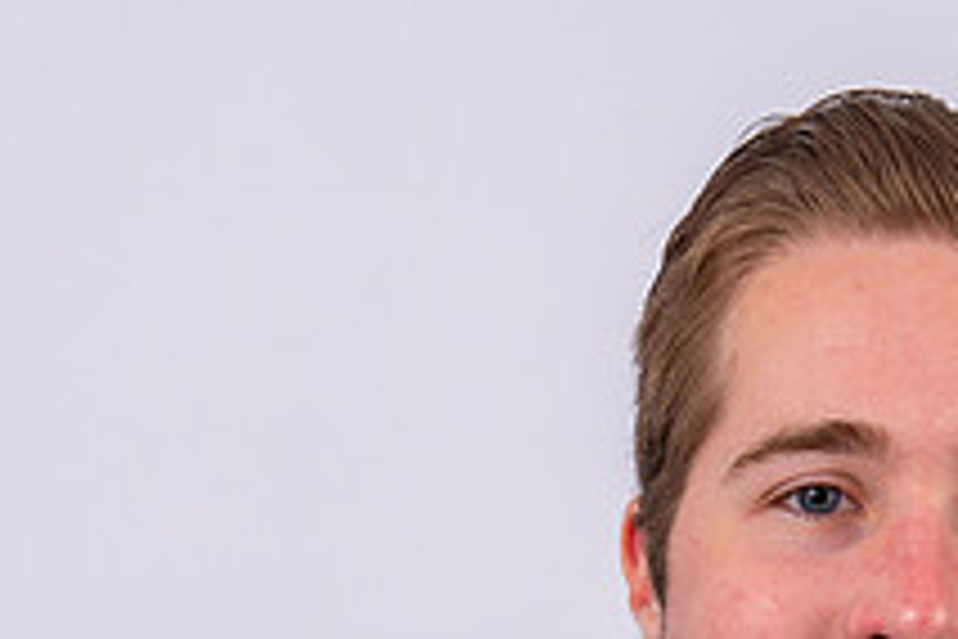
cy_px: 796
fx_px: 3991
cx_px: 715
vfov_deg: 9.0
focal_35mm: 150
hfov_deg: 13.6
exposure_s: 1/200
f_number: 9
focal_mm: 55
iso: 125
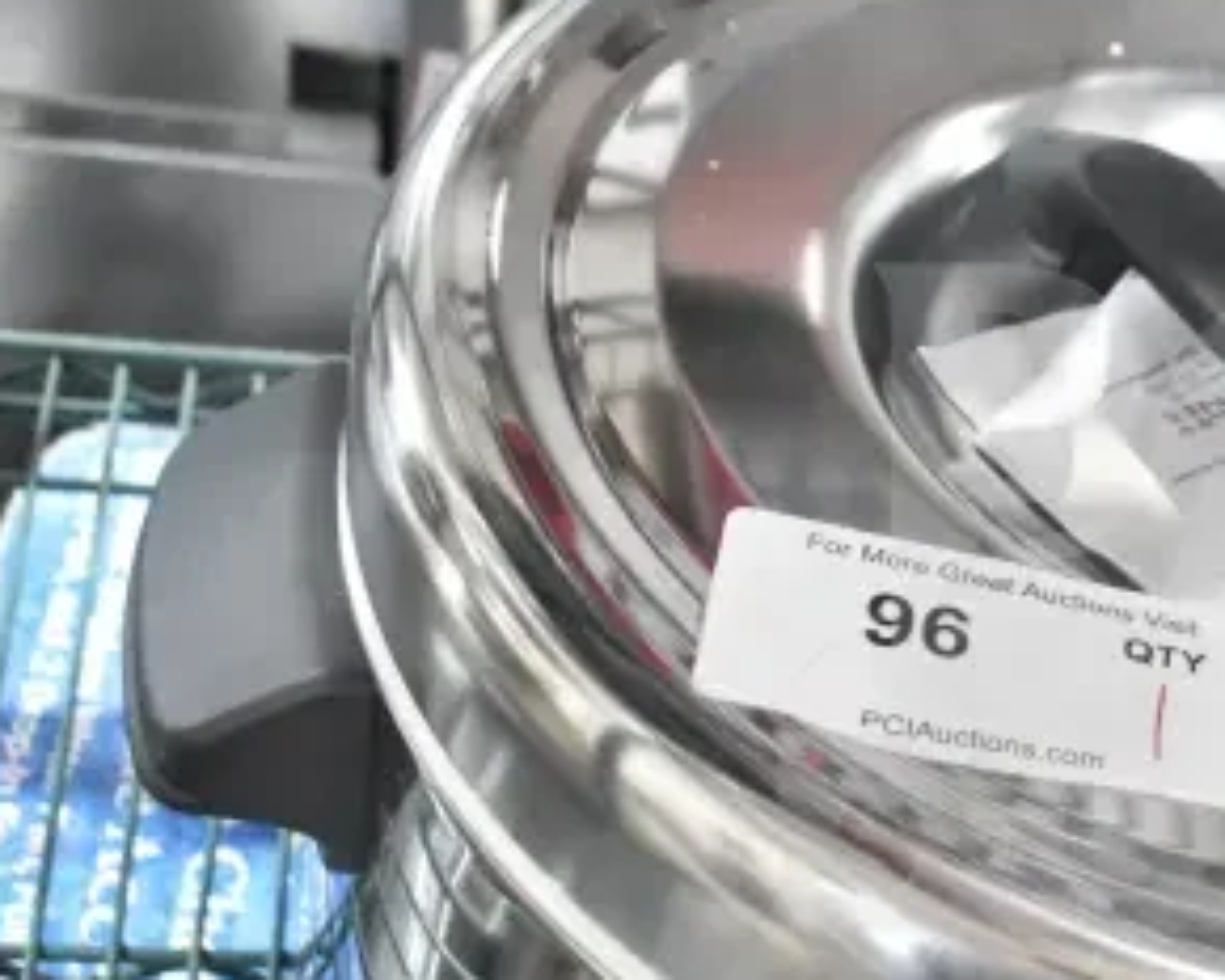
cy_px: 598
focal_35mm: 80
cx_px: 1250
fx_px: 2900
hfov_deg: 22.8
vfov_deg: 19.2
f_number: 4
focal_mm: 27
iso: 2200
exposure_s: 1/40
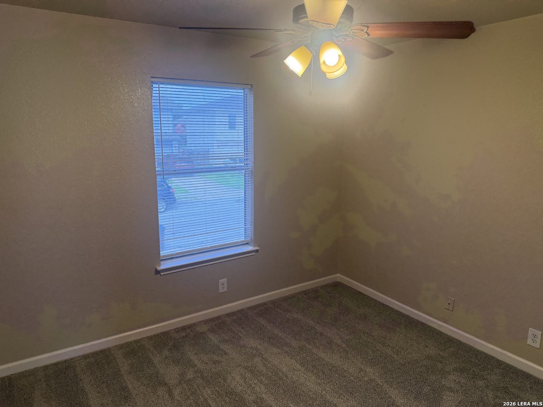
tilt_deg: -11.6
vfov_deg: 56.8
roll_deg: -0.3
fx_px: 376
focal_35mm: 24
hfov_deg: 71.6
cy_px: 204
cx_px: 272
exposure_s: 1/120
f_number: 1.78
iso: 160
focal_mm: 6.76
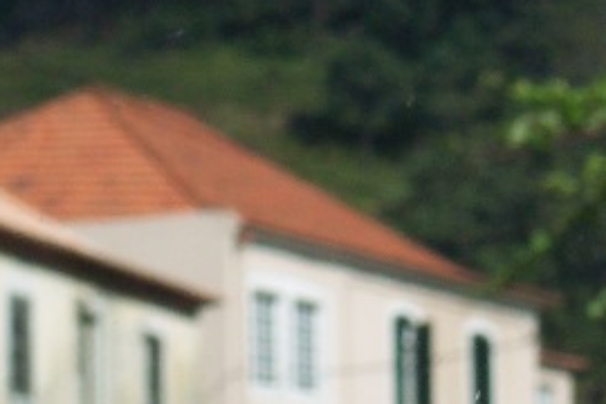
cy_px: -211
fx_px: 5908
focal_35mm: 351
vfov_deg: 3.9
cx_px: 310
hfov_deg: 5.9
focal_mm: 24
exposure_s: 1/350
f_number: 8
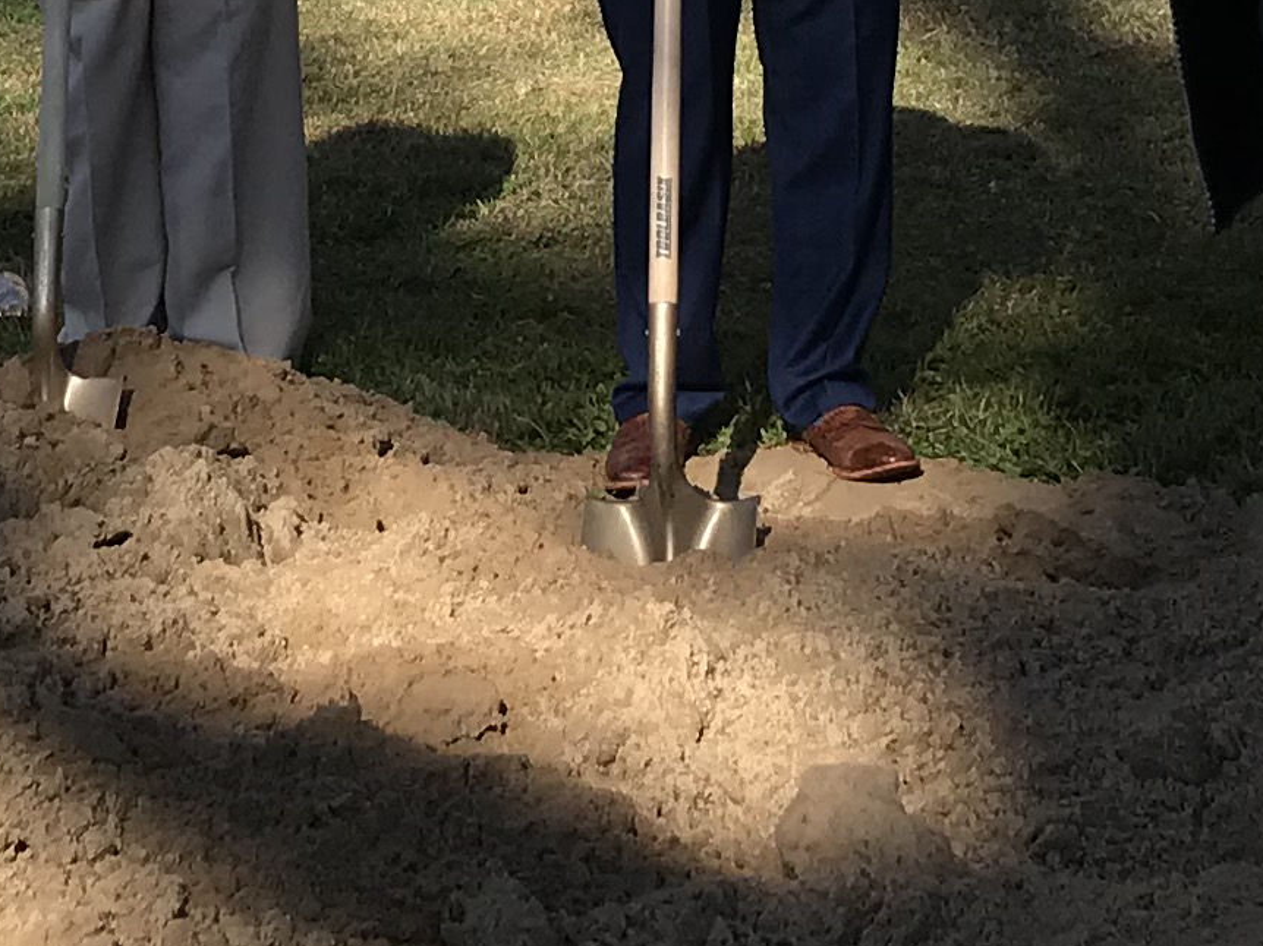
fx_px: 4778
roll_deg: +2.4
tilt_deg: +0.7
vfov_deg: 10.7
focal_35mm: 131
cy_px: -650
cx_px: 684
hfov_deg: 15.1
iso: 20
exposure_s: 1/1650
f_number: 1.8
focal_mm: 3.99
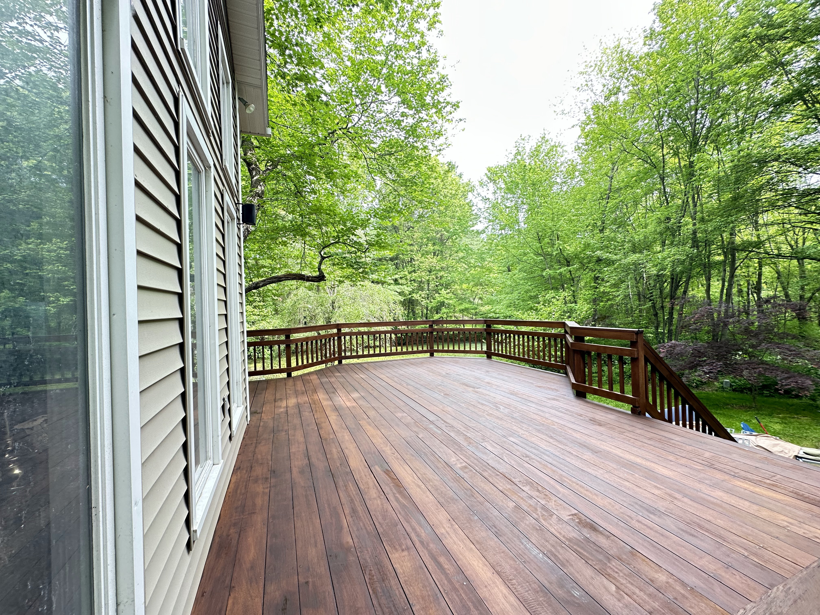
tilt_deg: -1.5
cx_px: 410
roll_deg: +1.8
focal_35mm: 14
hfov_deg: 102.1
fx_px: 332
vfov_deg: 85.7
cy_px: 308
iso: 80
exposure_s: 1/99
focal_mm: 2.22
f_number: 2.2
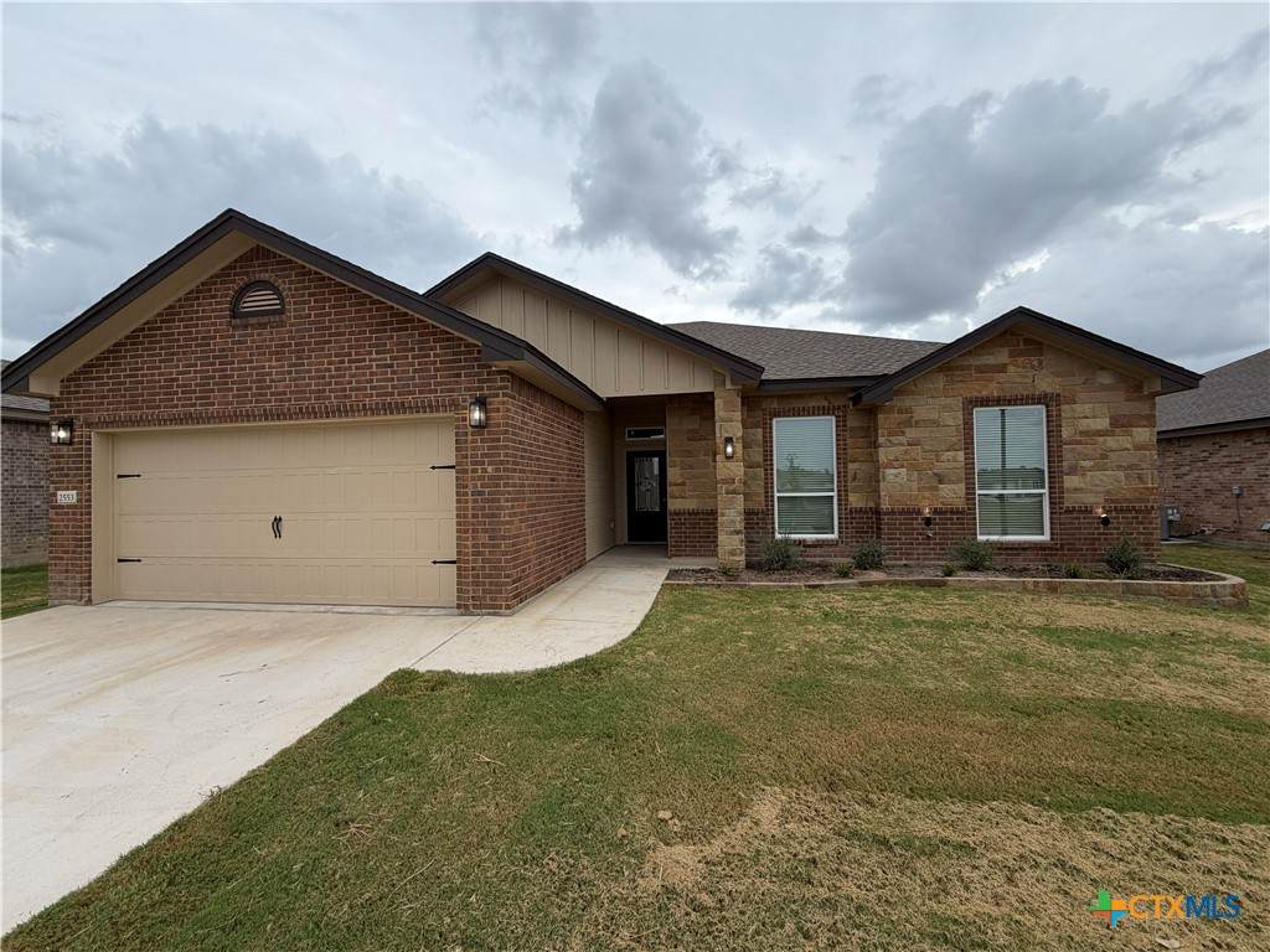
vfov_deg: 85.7
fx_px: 514
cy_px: 476
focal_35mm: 14
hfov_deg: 102.1
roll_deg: +1.1
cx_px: 635
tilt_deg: +1.1
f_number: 2.2
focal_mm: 2.22
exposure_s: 1/770
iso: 32
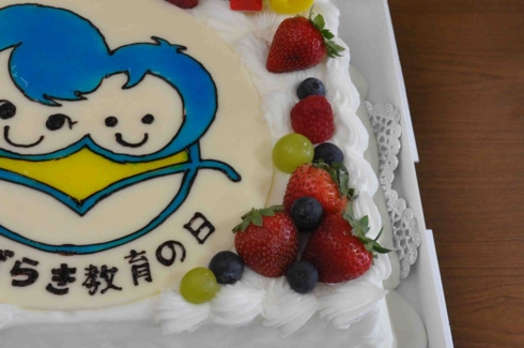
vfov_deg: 27.4
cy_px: 171
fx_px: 712
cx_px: 105
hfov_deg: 38.9
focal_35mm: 49
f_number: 5.6
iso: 400
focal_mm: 20
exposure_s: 1/30
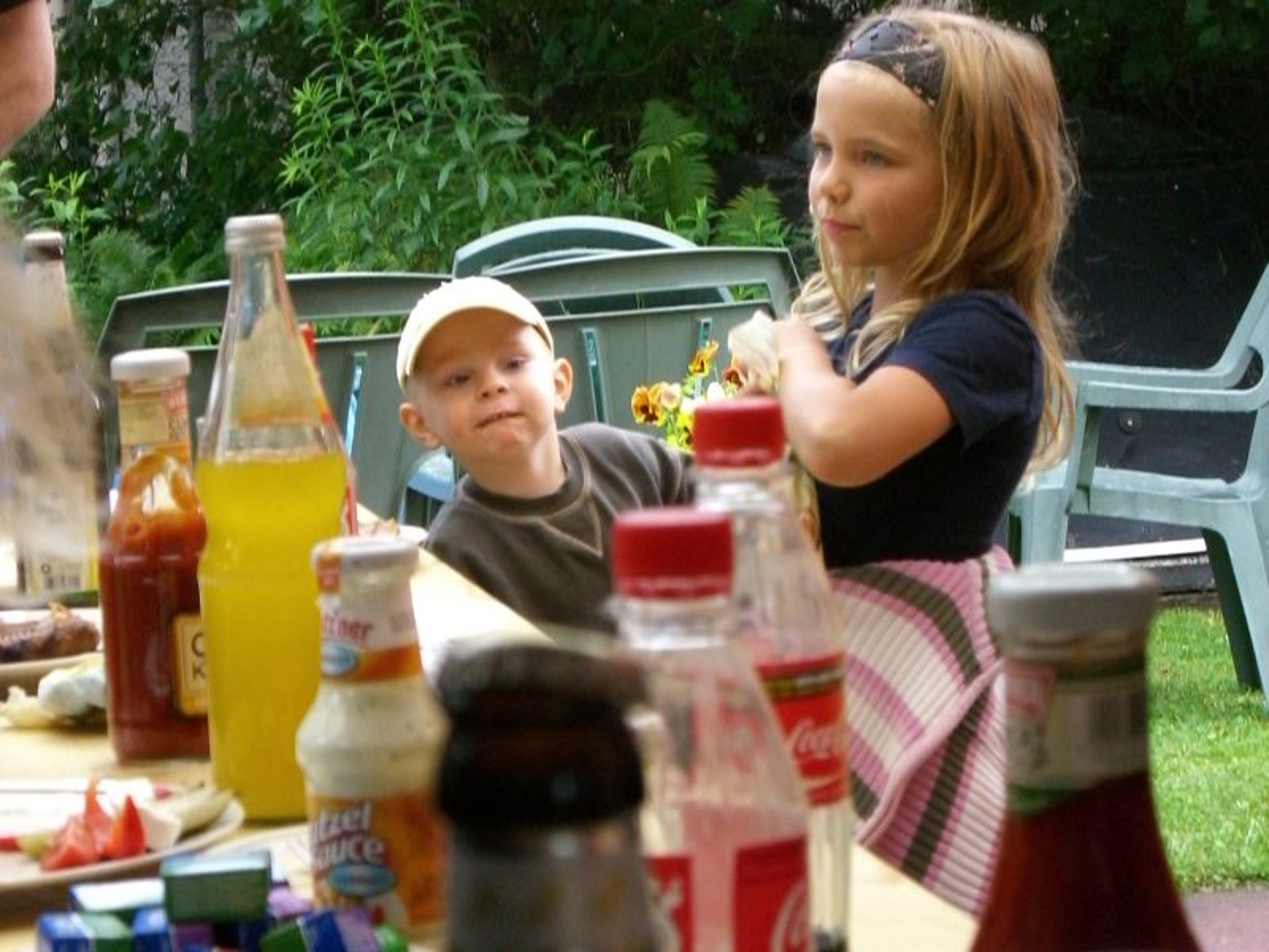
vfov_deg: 13.0
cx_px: 634
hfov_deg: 17.3
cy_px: 476
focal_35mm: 114
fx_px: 4179
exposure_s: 1/125
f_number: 5.2
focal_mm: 18.6
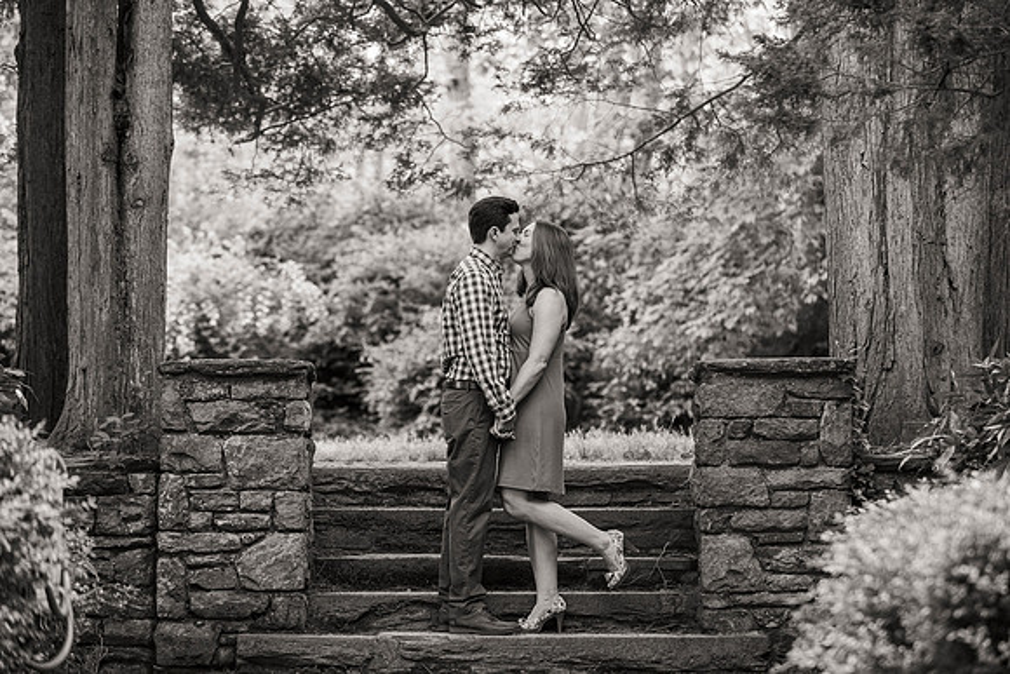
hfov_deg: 18.9
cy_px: 338
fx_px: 3028
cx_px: 521
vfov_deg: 12.7
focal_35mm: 108
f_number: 3.5
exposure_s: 1/80
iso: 800
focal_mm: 102
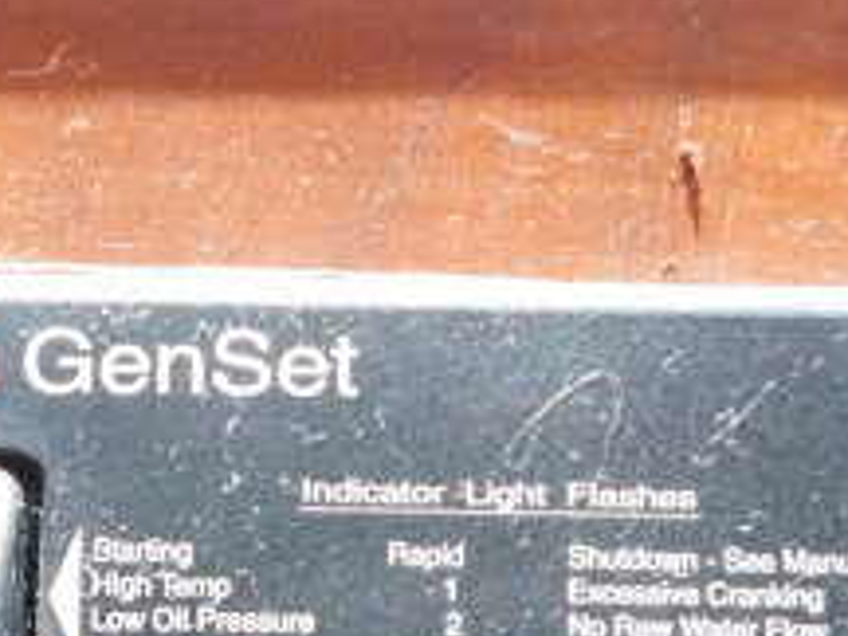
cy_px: 675
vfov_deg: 16.9
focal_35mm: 85
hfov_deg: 22.4
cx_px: 71
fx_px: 2082
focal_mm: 4
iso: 400
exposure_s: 1/20
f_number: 3
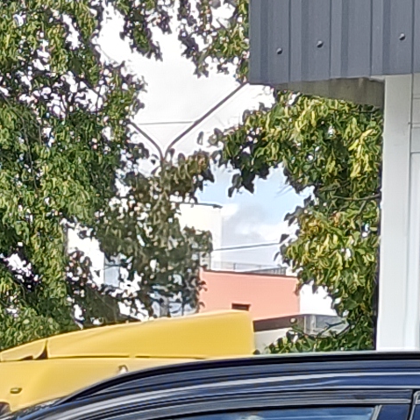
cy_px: 847
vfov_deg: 6.3
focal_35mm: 272
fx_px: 3734
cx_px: 144
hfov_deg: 6.4
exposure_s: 1/730
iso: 50
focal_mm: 7.08
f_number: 2
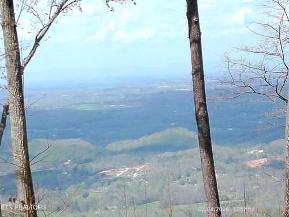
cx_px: 144
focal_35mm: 18
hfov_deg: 87.8
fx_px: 150
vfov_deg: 71.6
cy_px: 108
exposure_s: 1/664
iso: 100
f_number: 1.8
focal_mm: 3.37
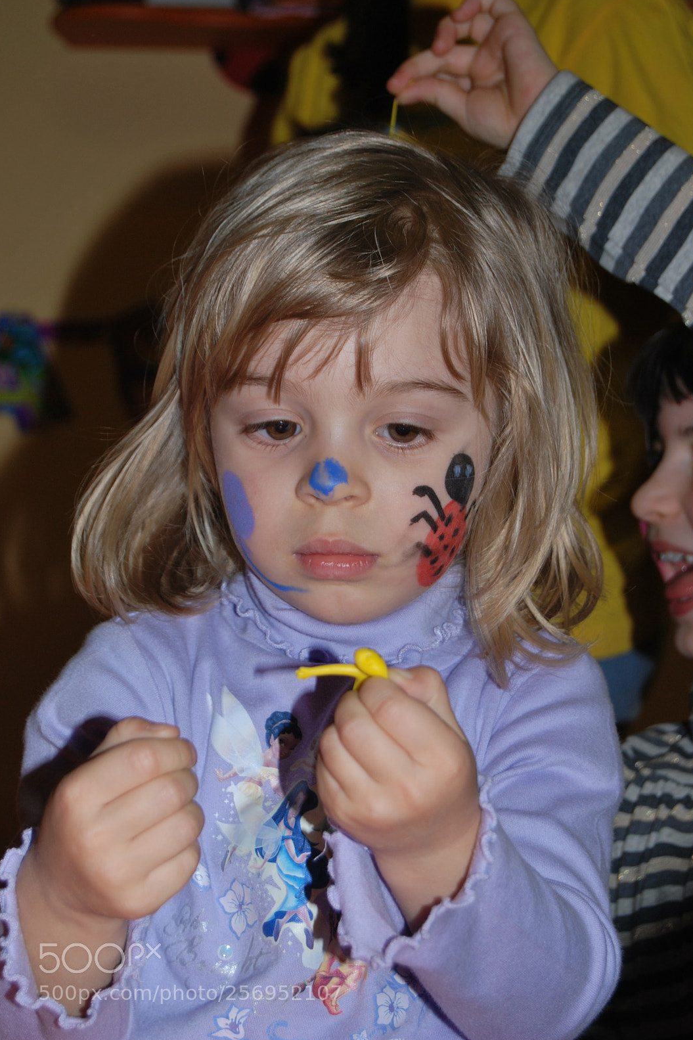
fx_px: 2412
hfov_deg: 16.4
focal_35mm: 84
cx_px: 350
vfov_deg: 24.3
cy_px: 519
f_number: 5.6
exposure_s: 1/60
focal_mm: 55
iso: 200
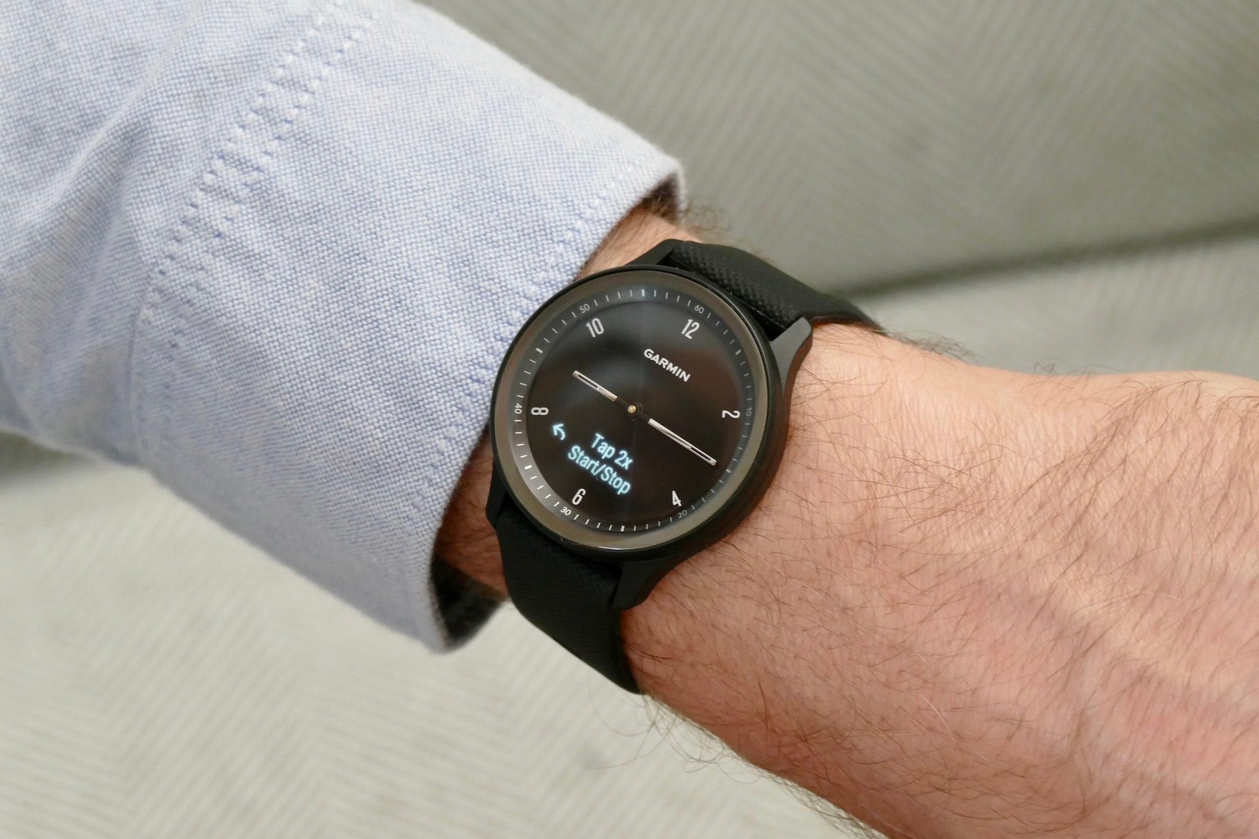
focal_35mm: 144
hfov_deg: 14.3
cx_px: 630
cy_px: 420
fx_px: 5035
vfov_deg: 9.5
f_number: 4.5
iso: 1600
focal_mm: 52.4
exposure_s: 1/20
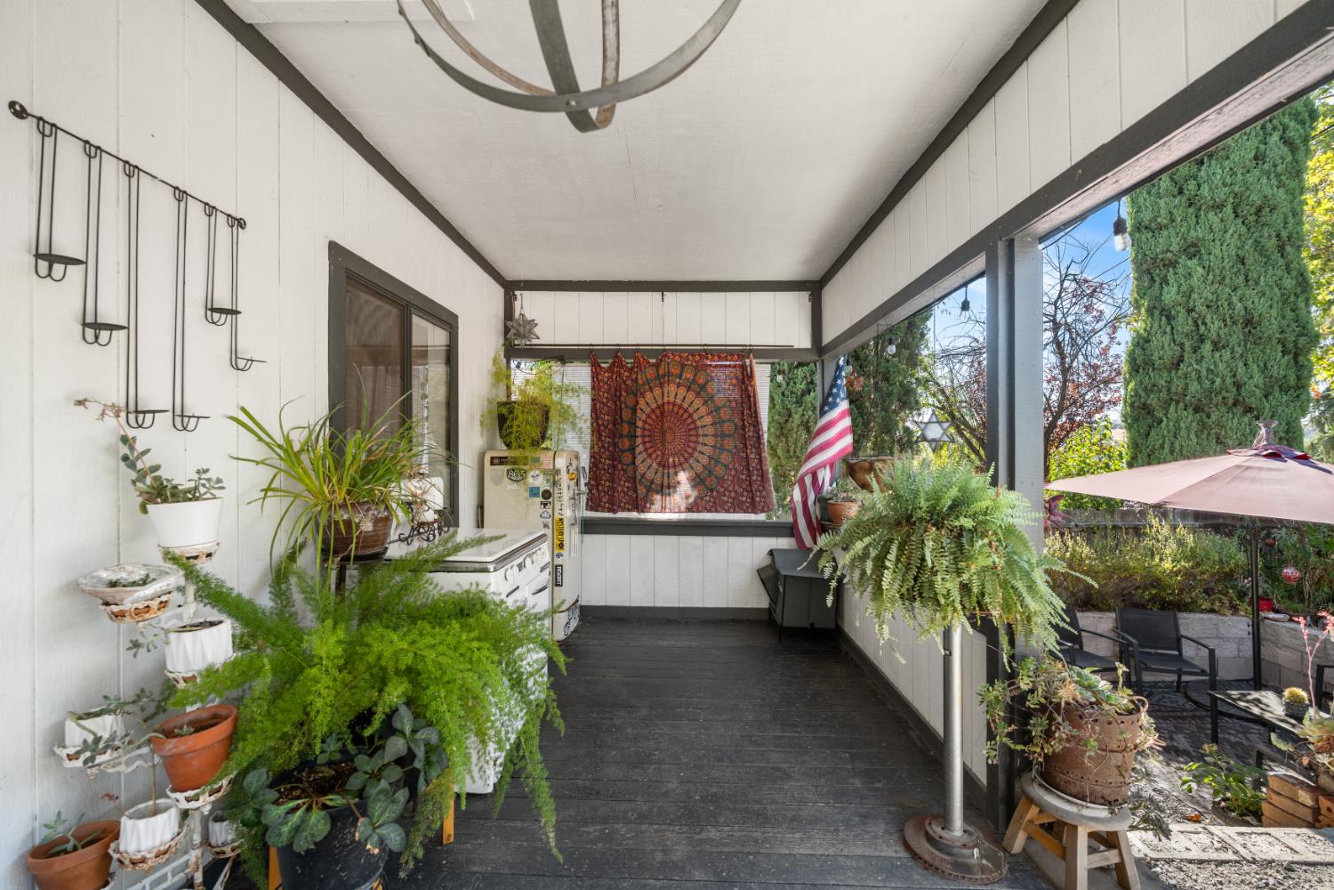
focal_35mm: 16
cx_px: 667
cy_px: 445
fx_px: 593
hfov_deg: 96.7
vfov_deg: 73.7
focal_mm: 16
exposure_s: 1/200
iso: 160
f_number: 4
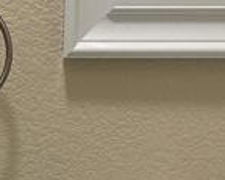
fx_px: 1198
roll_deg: -0.2
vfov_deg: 8.3
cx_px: -41
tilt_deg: -20.6
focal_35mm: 180
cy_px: 297
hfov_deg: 10.6
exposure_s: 1/60
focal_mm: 5.1
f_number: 1.6
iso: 80
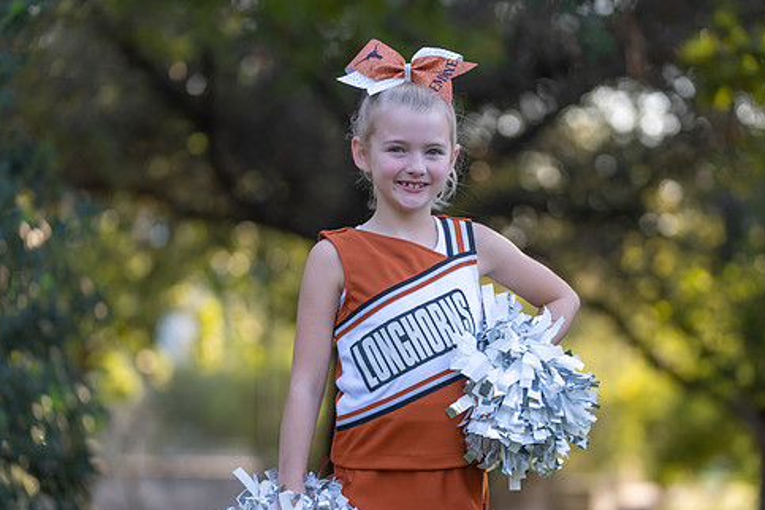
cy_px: 294
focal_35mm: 143
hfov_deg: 14.3
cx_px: 421
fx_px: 3039
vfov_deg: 9.6
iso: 200
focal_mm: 119
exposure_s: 1/320
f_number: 2.8
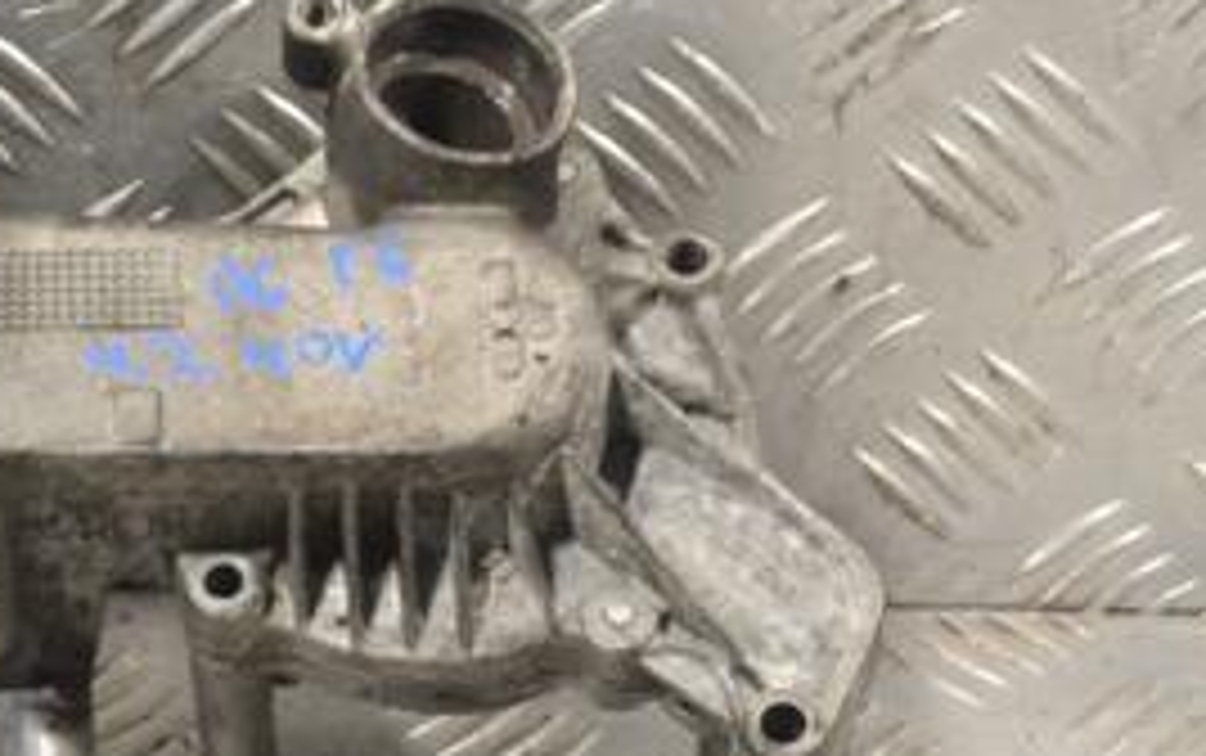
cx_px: 58
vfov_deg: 7.0
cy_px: 428
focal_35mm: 188
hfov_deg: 11.0
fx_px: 6189
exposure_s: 1/200
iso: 3200
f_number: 7.1
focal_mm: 55
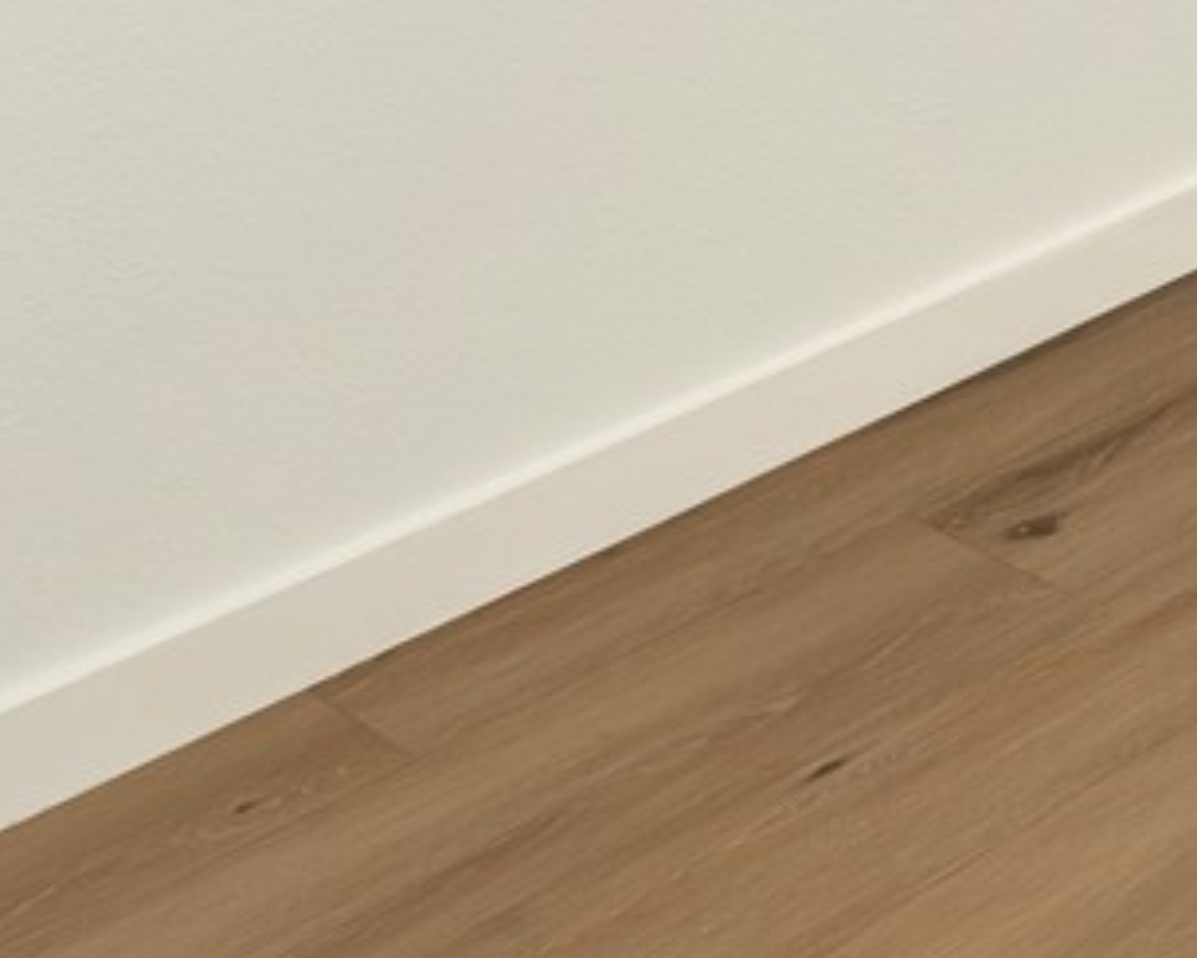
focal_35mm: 80
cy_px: -1044
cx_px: 2140
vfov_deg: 15.0
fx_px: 2835
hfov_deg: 18.7
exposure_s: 1/1.25
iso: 100
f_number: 8
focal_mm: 12
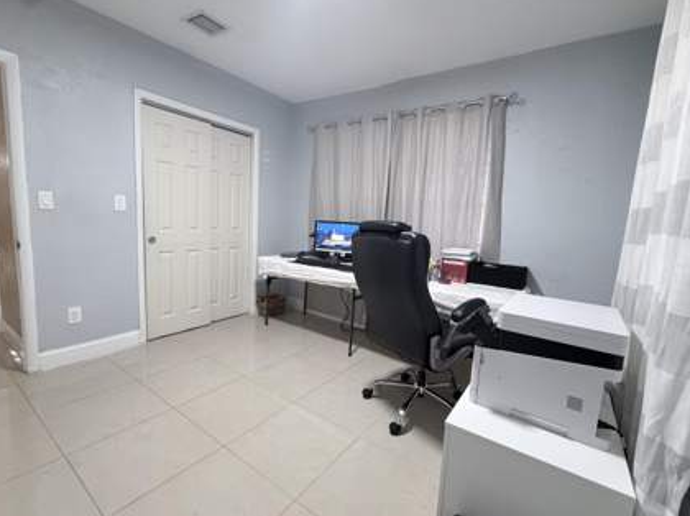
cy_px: 259
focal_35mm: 16
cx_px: 348
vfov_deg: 78.0
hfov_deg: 94.6
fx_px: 319
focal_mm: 2.22
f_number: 2.2
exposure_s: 1/60
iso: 500
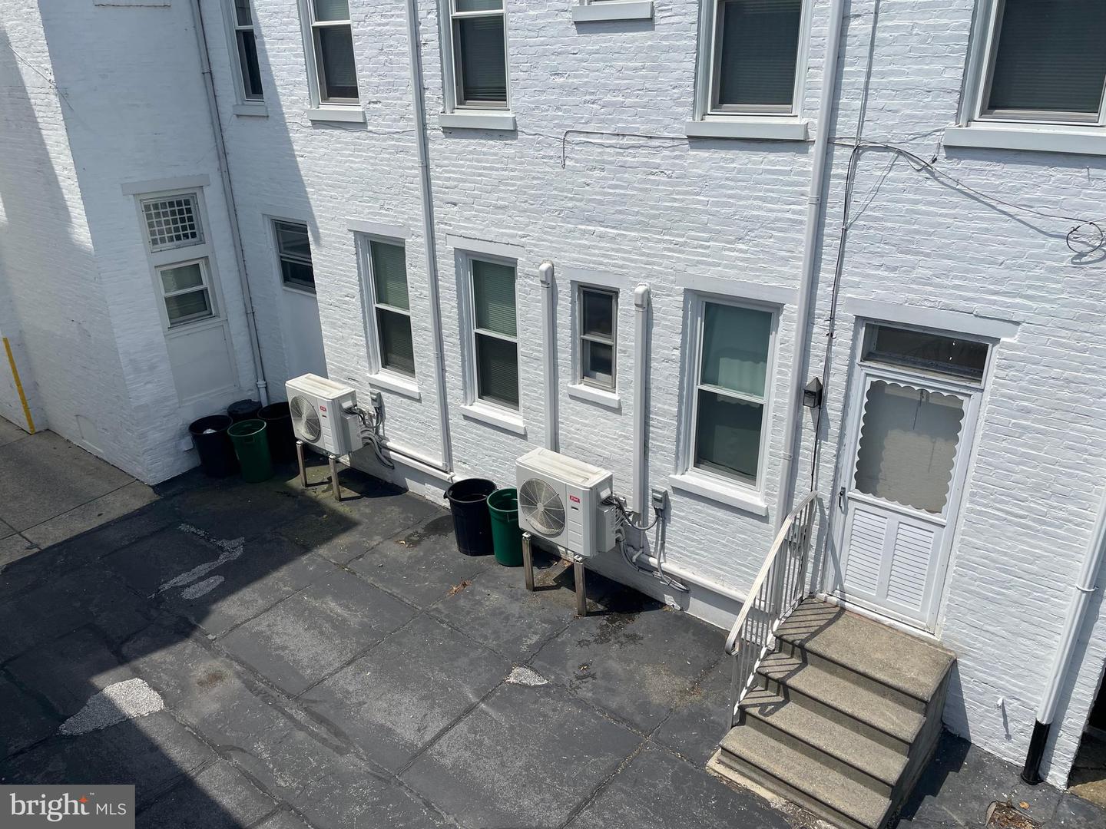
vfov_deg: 53.1
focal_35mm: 26
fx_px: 831
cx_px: 553
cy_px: 414
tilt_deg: -24.5
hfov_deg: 67.3
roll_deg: +1.0
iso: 32
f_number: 1.6
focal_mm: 4.2
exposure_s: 1/7299
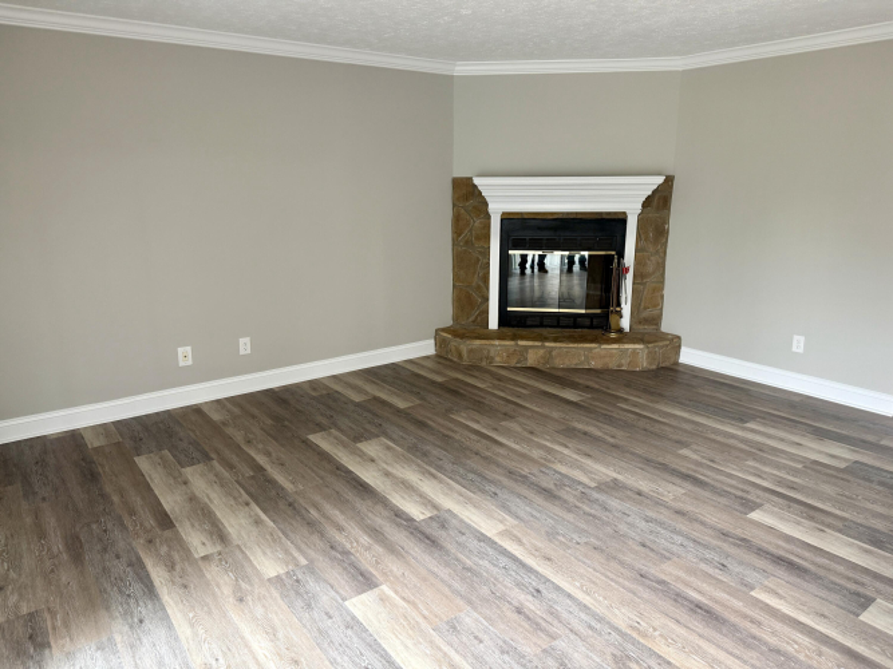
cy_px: 334
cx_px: 446
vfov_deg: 56.8
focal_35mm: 24
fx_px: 619
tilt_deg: -14.1
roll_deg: +0.7
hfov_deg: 71.6
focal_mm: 6.76
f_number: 1.78
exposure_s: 1/60
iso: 160
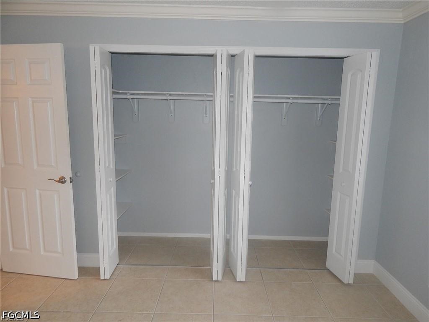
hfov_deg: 76.4
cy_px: 161
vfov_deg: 61.1
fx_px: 273
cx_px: 214
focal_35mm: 22
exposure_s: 1/30
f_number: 3
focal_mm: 4
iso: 200
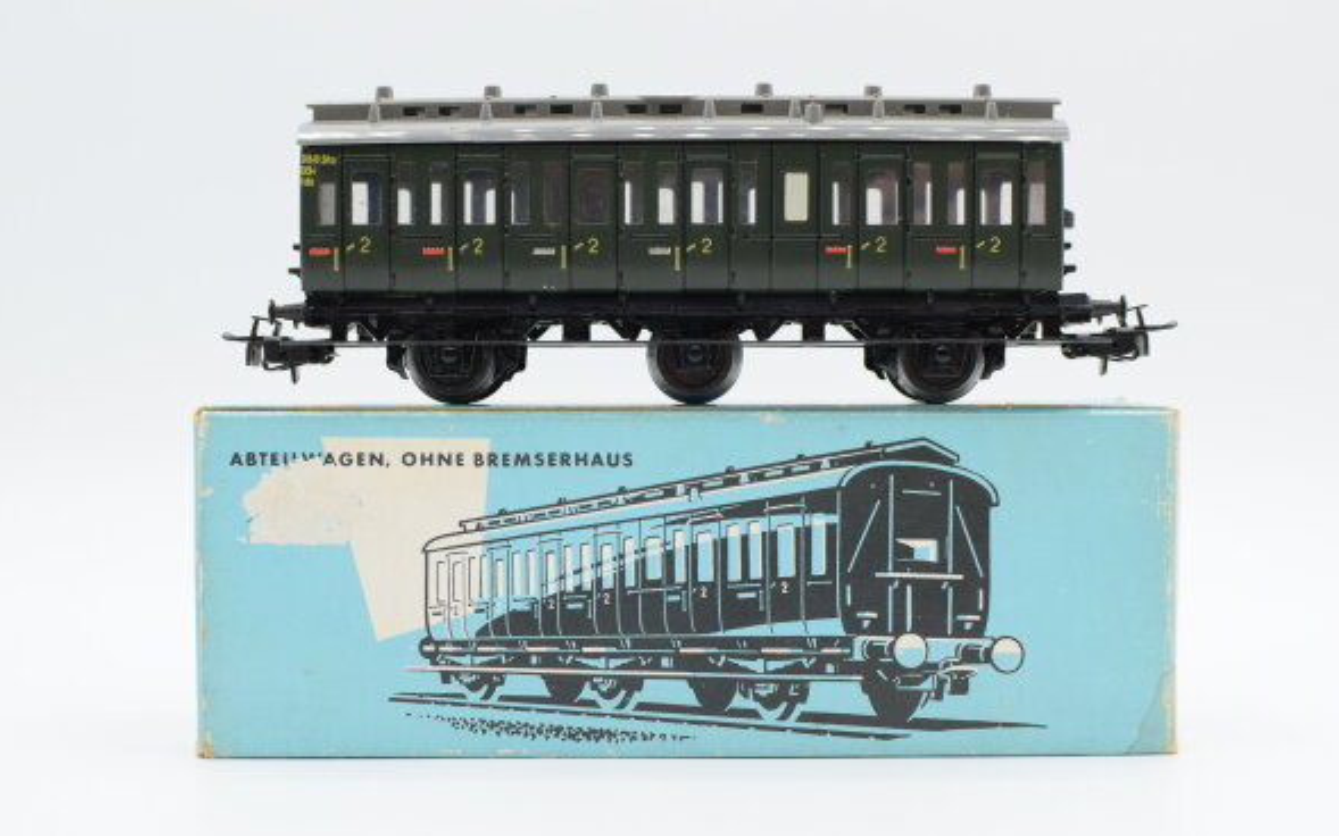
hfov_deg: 37.2
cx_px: 677
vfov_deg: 23.7
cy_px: 415
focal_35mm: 55
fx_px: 1989
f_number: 8
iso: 250
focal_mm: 35
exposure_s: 1/125
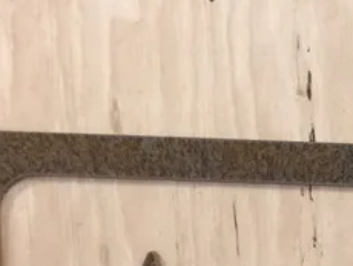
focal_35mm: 151
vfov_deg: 9.4
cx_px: 758
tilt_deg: -16.5
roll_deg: -2.1
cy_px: 480
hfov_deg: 11.5
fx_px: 1541
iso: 80
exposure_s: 1/15
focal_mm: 4.15
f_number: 2.2
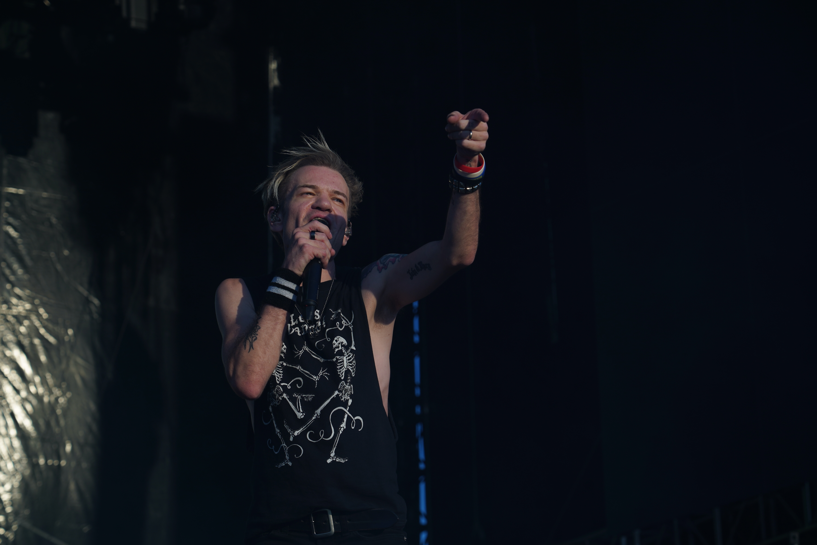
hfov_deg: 19.5
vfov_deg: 13.0
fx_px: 2383
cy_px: 272
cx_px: 408
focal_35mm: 105
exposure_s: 1/400
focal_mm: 105
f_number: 7.1
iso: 100
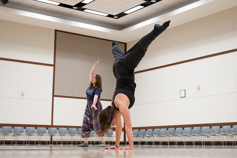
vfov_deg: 22.8
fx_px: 390
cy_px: 79
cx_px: 135
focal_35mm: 59
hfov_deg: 33.7
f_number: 4
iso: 4000
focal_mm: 47
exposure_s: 1/640
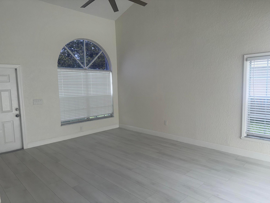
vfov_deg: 56.8
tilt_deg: -5.5
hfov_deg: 71.6
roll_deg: +1.3
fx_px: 187
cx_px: 135
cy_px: 102
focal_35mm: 24
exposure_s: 1/363
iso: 50
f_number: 1.78
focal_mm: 6.76
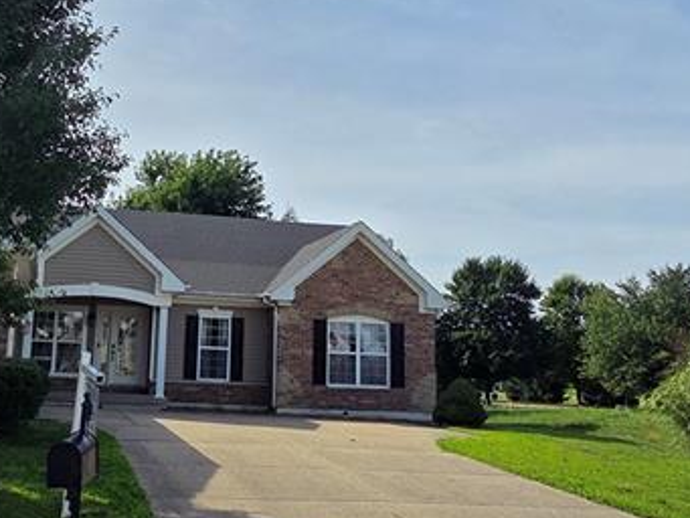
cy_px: 182
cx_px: 196
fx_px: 778
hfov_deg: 46.6
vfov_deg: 36.5
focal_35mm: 39
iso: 50
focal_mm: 2.2
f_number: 2.2
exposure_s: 1/3418
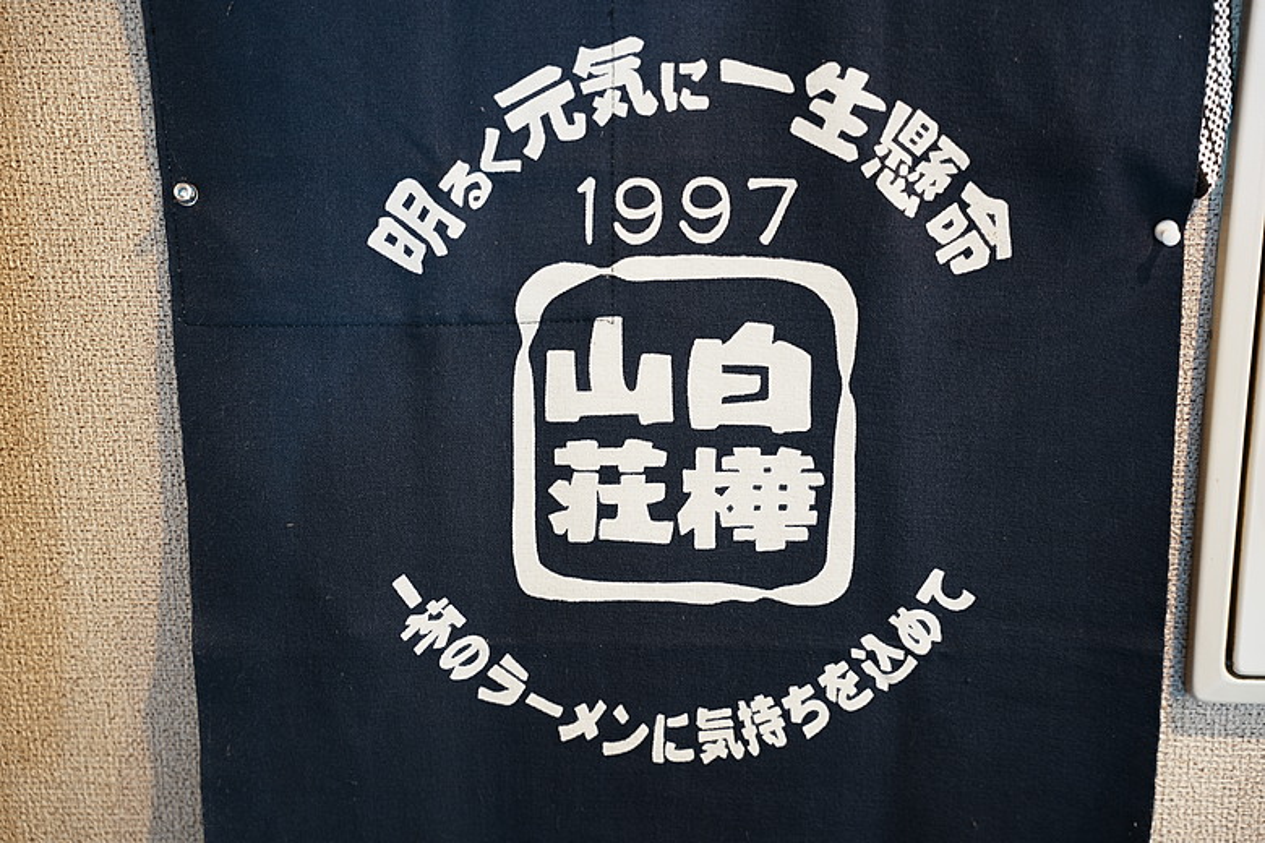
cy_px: 422
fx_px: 1592
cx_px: 632
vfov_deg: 29.7
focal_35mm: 45
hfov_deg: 43.3
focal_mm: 45.3
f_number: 2.8
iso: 250
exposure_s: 1/5
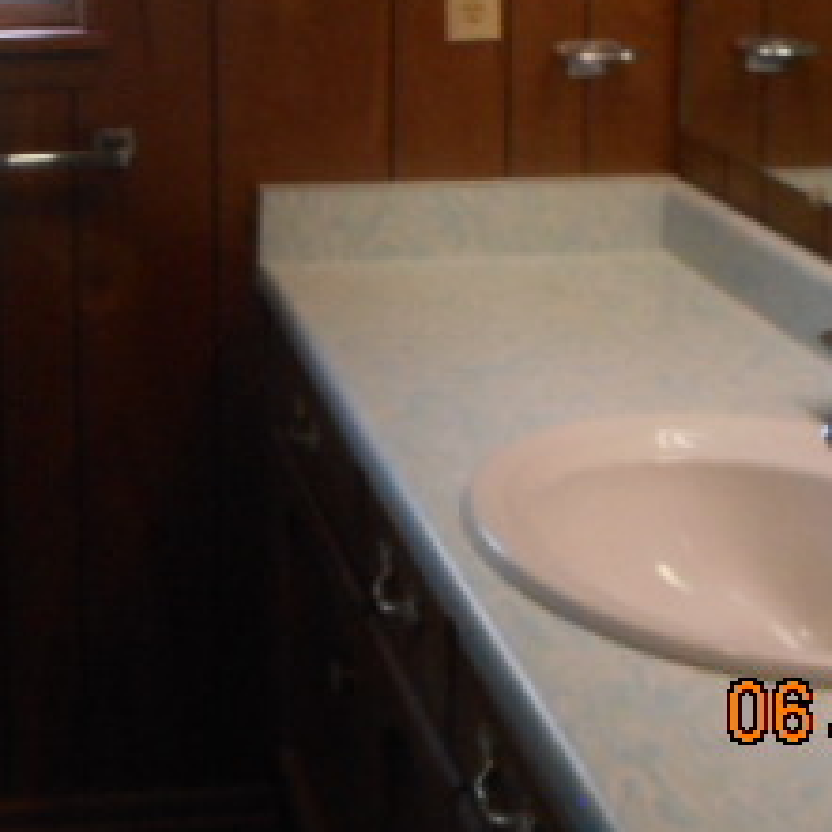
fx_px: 1740
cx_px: 113
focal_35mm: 64
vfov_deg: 25.6
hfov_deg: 26.2
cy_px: 4
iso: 280
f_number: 3.7
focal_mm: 4.5
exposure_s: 1/30
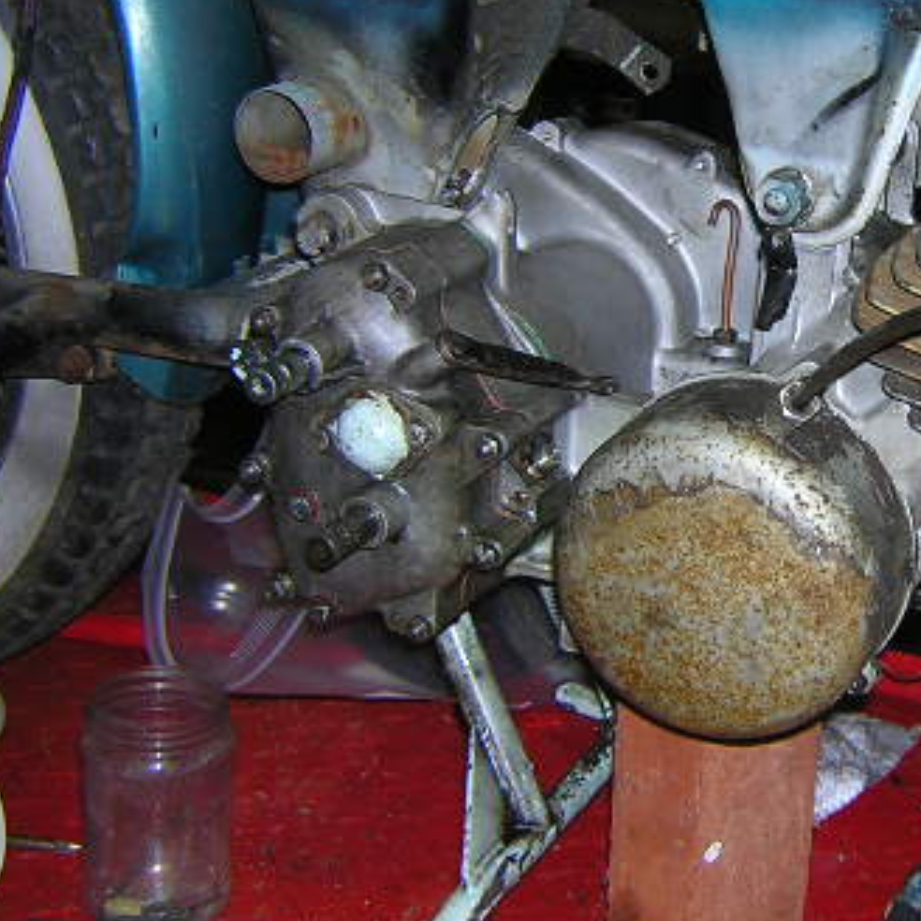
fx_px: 1866
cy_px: 323
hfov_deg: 26.8
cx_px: 814
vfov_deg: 27.6
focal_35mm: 62
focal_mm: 4.7
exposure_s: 1/60.1
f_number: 2.6
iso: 100
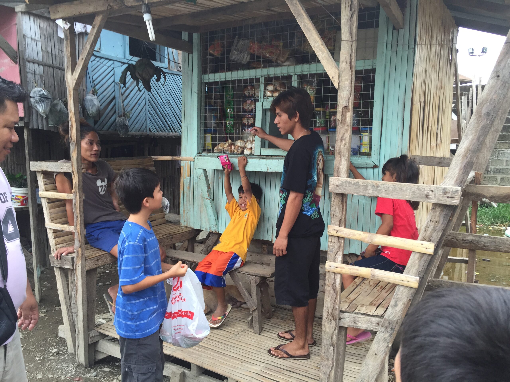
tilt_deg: -7.0
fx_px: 427
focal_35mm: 29
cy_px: 191
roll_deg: -1.9
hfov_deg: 61.7
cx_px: 255
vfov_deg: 48.2
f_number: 2.2
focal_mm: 4.15
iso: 50
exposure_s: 1/120
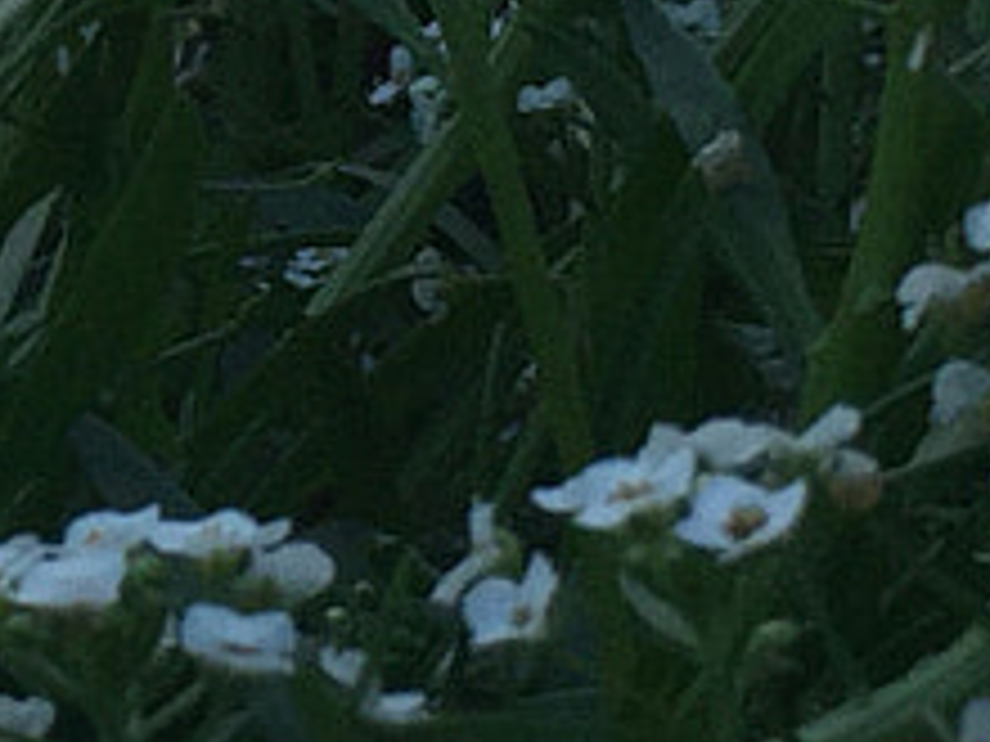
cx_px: -310
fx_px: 6034
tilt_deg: -12.3
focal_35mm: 211
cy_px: -319
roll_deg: +2.6
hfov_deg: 9.2
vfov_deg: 7.0
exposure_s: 1/465
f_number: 2.2
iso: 32
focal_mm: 4.15
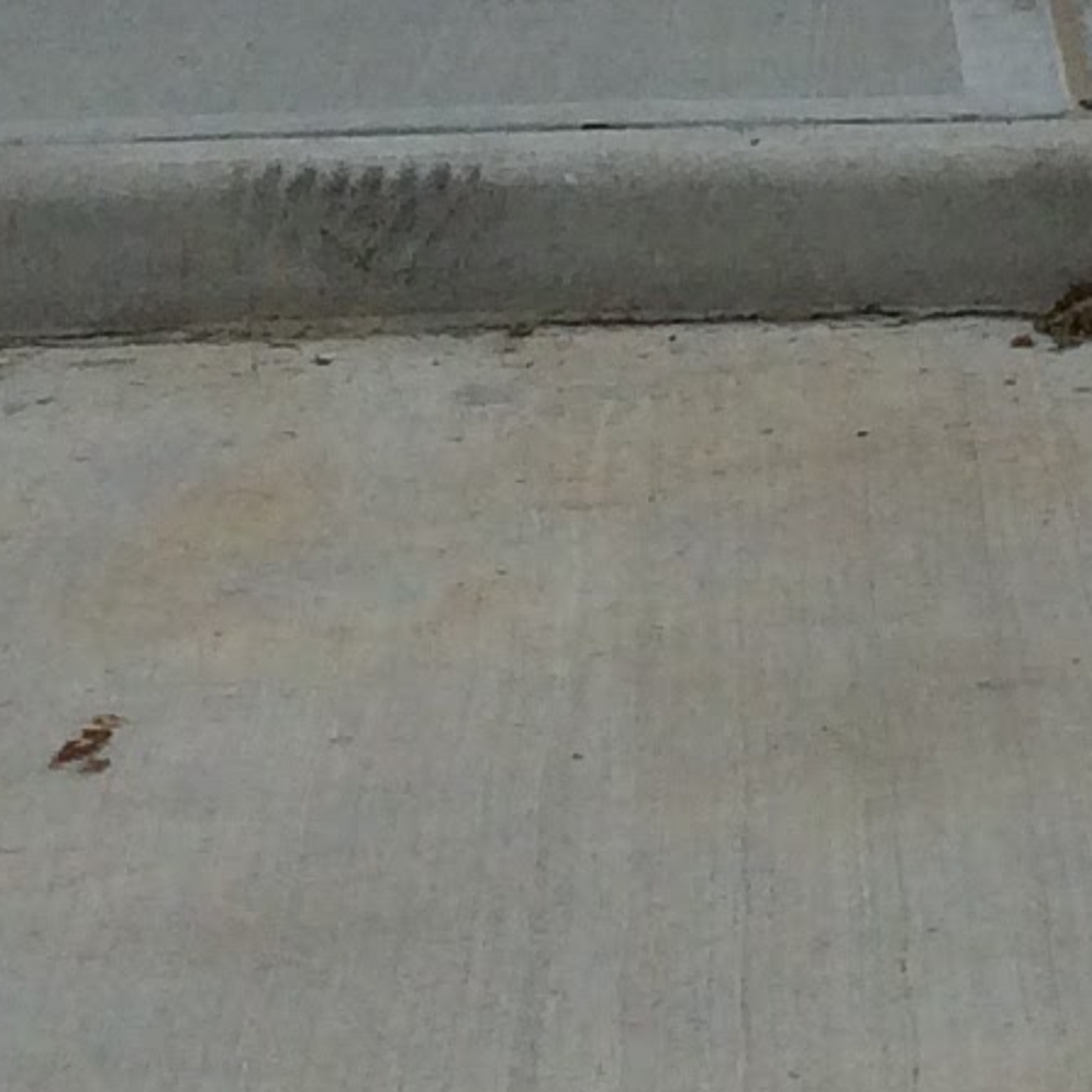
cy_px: -902
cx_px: 1509
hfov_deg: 8.9
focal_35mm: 193
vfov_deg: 8.7
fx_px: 6888
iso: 40
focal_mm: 4.12
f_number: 2.2
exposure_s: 1/5882
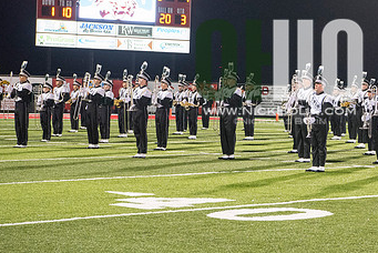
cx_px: 279
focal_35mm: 119
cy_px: 72
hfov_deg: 17.1
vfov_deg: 11.5
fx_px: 1251
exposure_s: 1/200
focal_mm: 70
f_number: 5.6
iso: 5000
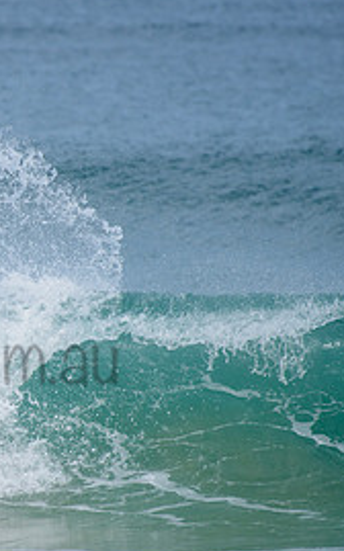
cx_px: -98
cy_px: 337
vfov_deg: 1.9
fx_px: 16464
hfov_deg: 1.2
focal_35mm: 1097
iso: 250
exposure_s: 1/2000
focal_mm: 500
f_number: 5.6
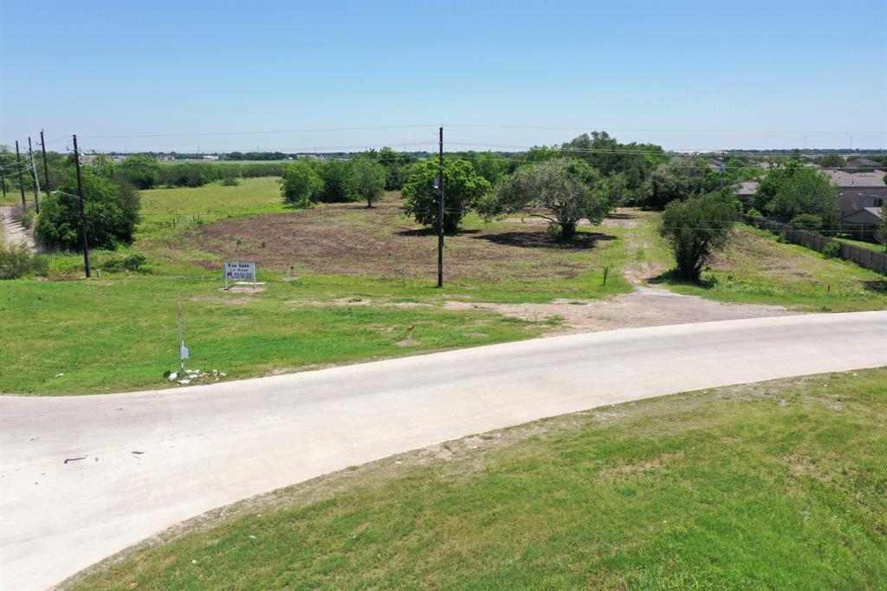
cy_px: 296
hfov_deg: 65.5
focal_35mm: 28
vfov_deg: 46.4
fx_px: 690
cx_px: 444
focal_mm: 10.26
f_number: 5.6
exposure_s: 1/400
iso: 100
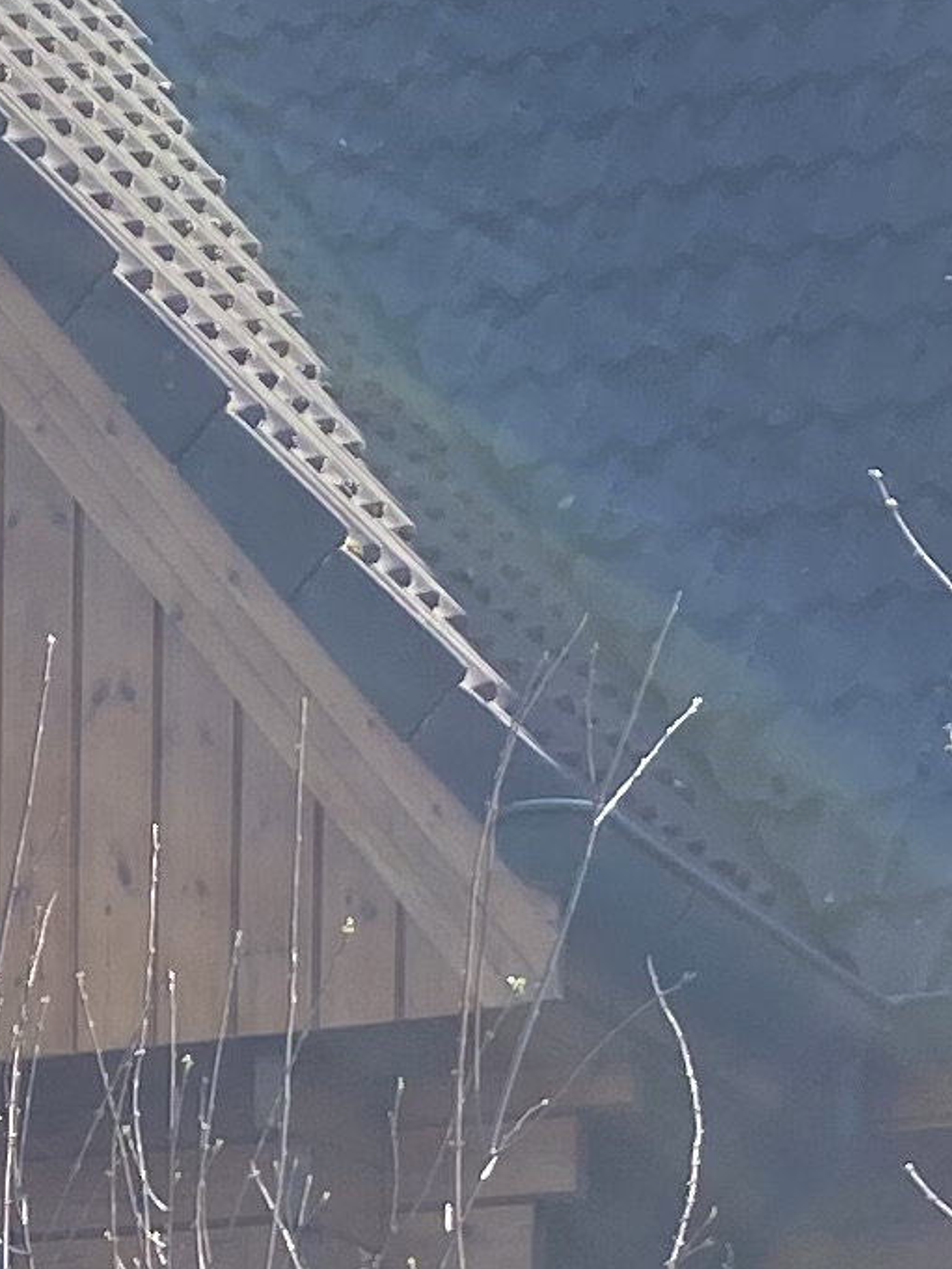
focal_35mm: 154
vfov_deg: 11.6
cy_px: 2478
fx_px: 5645
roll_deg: -1.3
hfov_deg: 9.5
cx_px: -309
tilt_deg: -1.0
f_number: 1.8
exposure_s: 1/681
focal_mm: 4.25
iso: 32
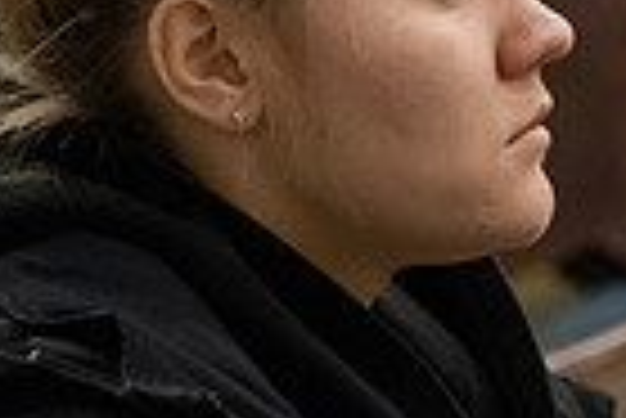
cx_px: 347
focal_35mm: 417
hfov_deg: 4.9
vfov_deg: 3.3
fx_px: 7259
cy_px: -29
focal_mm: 100
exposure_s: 1/200
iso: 10000
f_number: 2.8
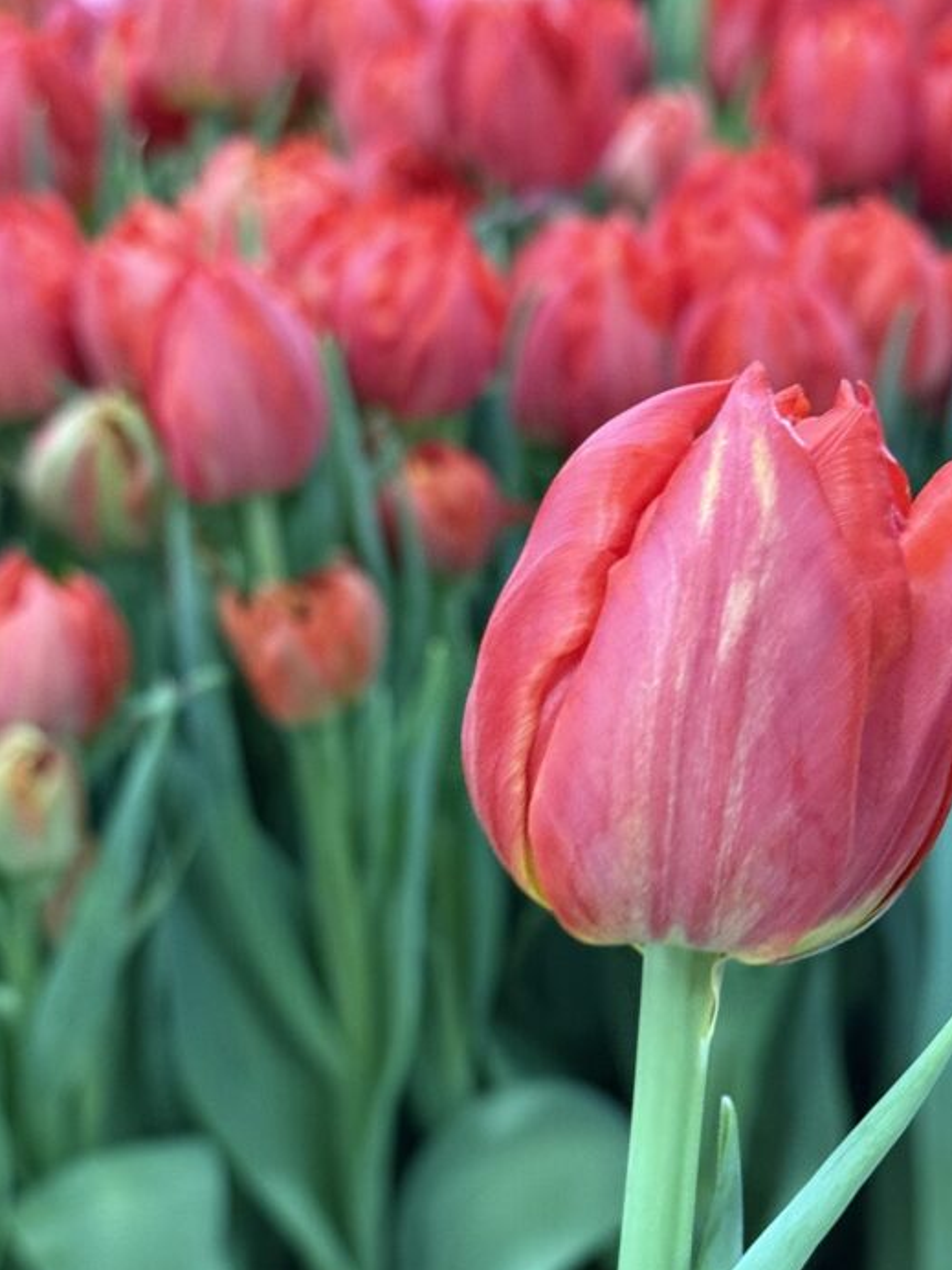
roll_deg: -4.4
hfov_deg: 20.6
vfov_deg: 27.4
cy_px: 732
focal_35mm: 71
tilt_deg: -31.9
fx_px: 2603
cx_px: 642
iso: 320
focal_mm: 6.76
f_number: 1.78
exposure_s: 1/33
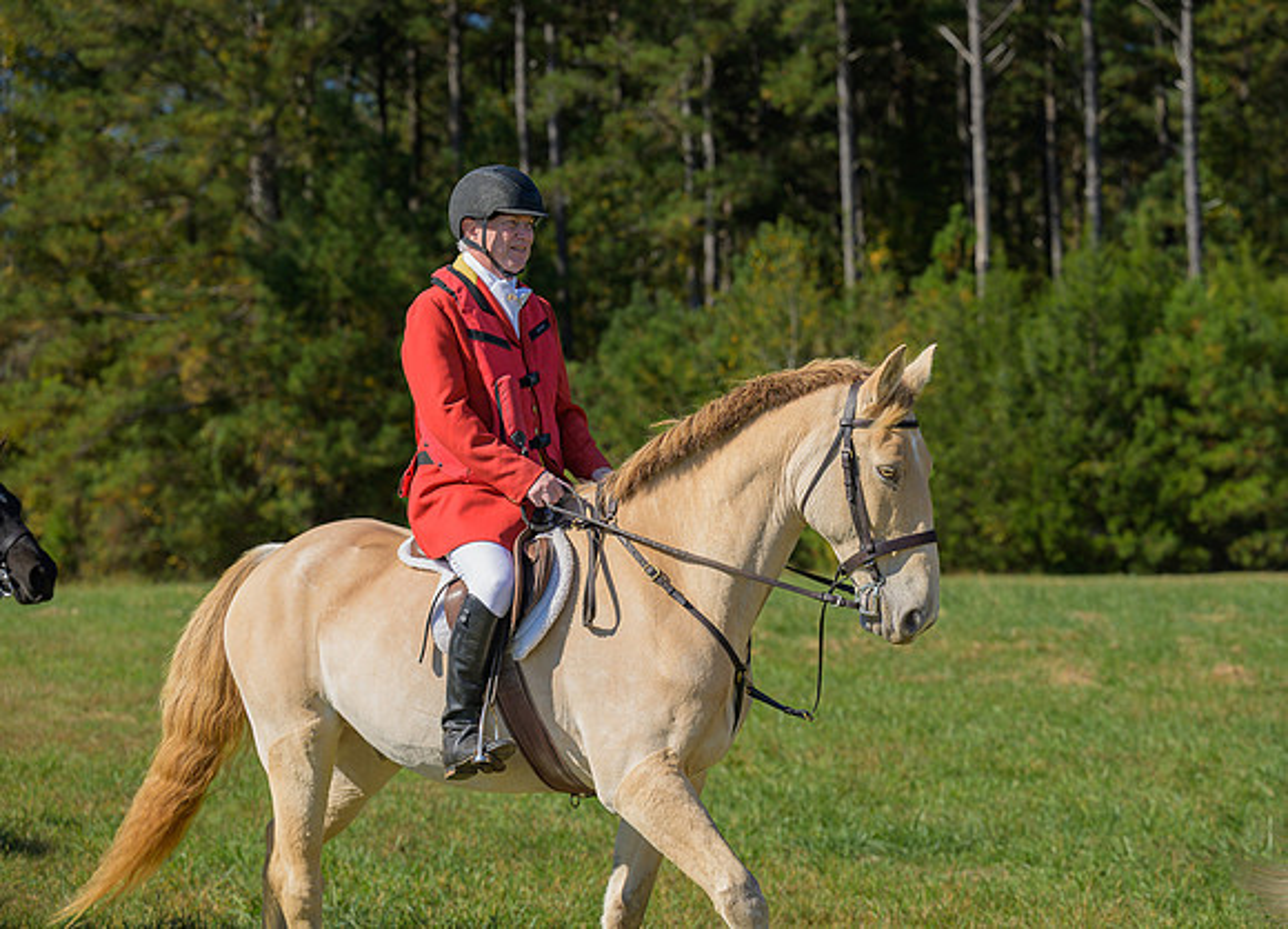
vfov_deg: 16.0
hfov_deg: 22.1
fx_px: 3295
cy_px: 452
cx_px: 714
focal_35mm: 90
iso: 200
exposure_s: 1/800
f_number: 4
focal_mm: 83
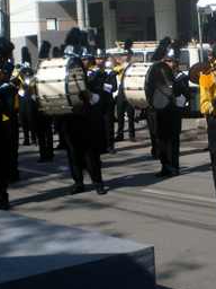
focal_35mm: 95
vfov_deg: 20.5
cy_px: 76
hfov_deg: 15.5
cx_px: 154
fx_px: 790
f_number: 4.6
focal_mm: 6.3
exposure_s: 1/561
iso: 50
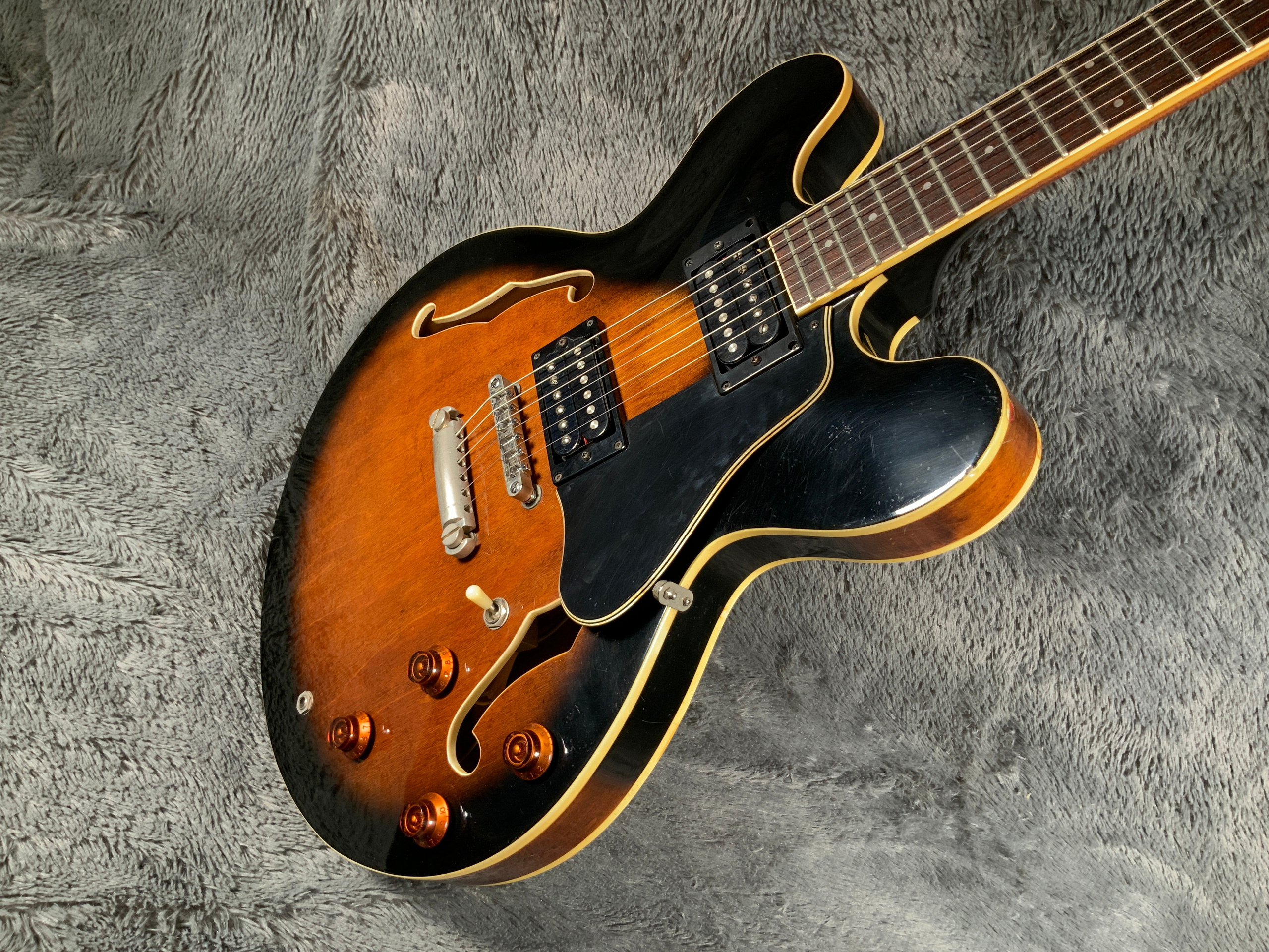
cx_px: 634
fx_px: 1063
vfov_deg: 48.2
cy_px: 476
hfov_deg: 61.7
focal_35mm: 29
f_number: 1.8
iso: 64
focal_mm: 3
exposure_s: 1/62
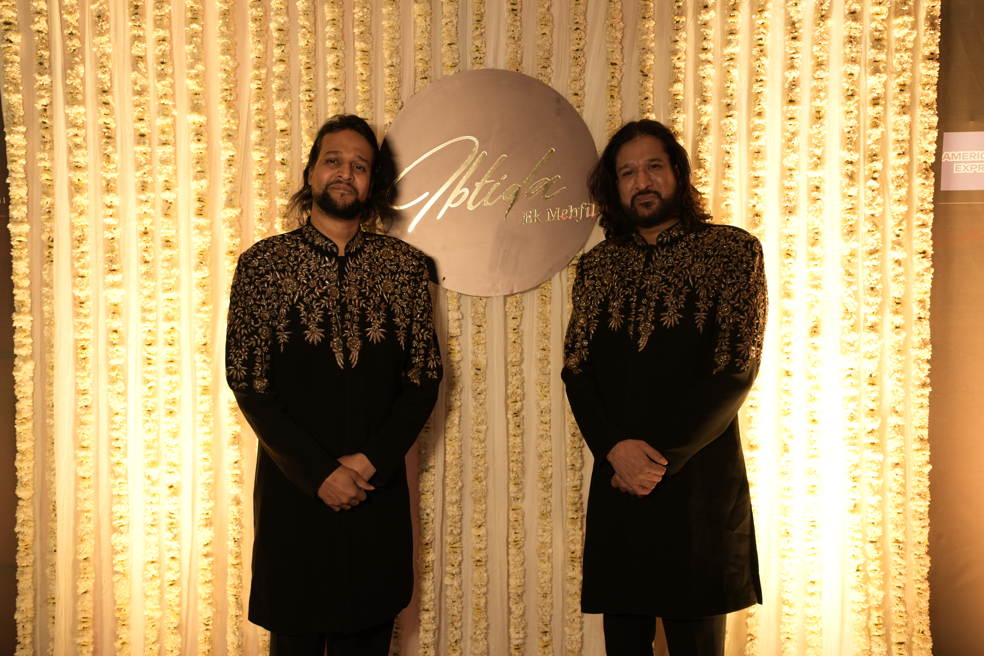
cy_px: 328
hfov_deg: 37.5
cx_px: 492
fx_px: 1449
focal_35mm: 53
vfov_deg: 25.5
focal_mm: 53
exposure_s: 1/125
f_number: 2.8
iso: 500
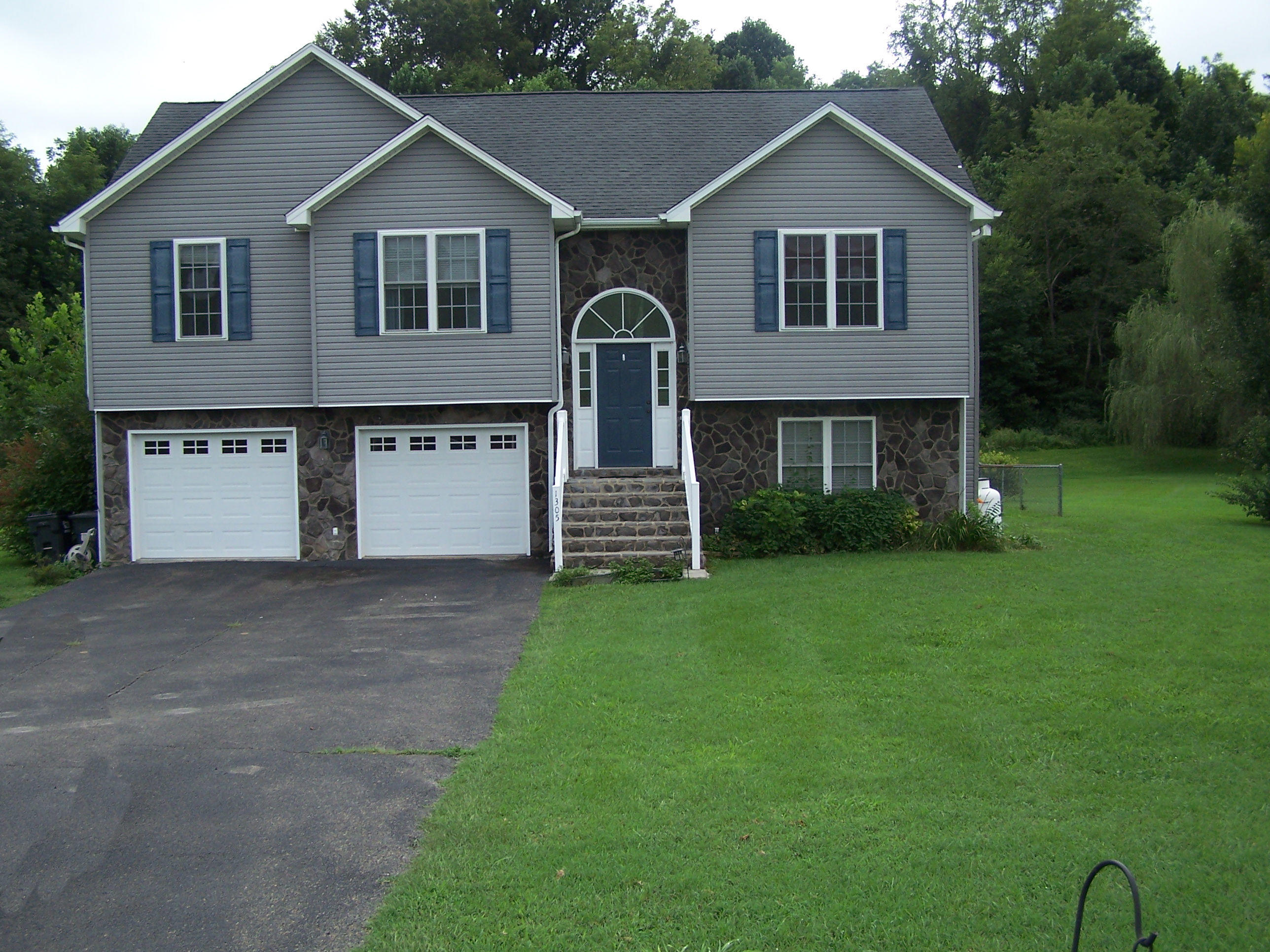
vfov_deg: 37.7
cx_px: 635
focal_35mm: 38
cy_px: 476
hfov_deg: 49.0
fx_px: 1394
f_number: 2.8
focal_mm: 6.3
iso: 80
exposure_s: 1/800
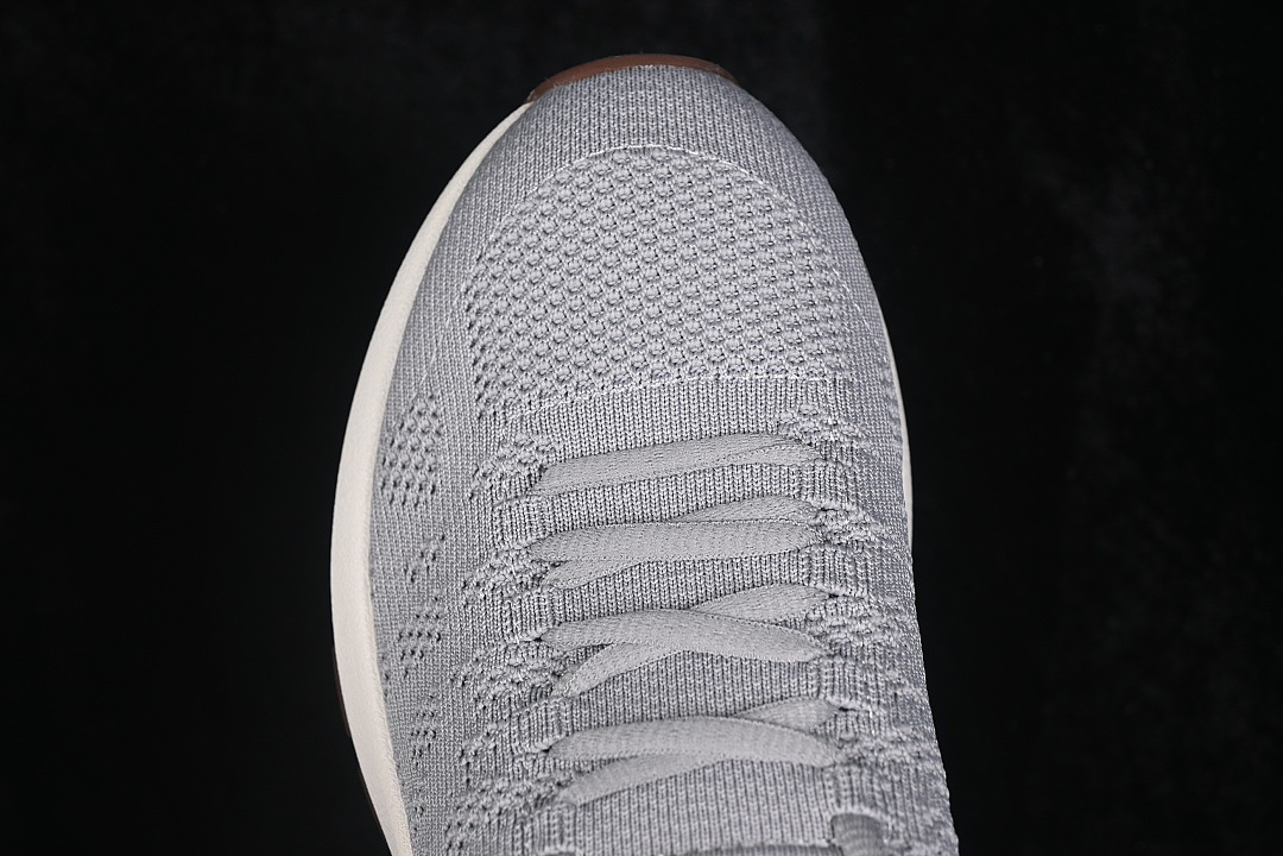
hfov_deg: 27.0
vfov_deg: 18.2
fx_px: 2673
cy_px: 428
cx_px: 642
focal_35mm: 75
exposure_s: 1/80
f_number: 7.1
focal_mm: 50
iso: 160
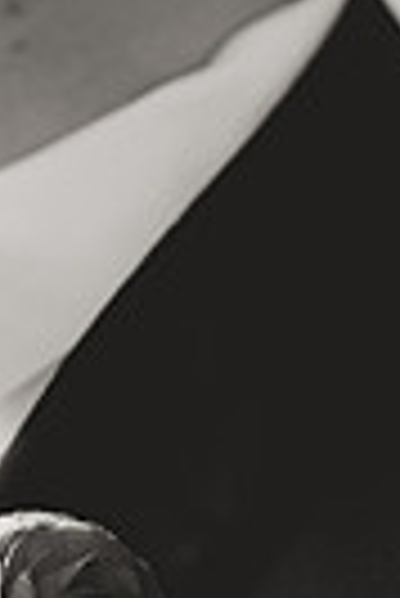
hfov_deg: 4.8
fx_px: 4771
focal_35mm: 287
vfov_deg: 7.1
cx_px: -189
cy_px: 585
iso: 800
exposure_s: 1/60
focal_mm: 85
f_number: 2.2
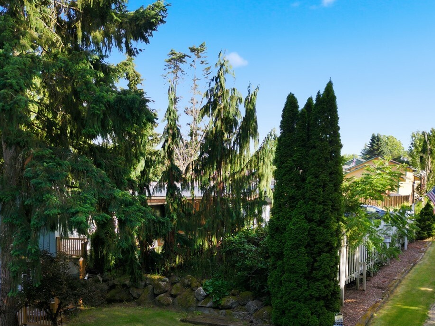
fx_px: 528
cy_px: 249
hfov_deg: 44.4
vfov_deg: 33.6
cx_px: 159
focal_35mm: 42
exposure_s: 1/725
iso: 100
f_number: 1.7
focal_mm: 6.7
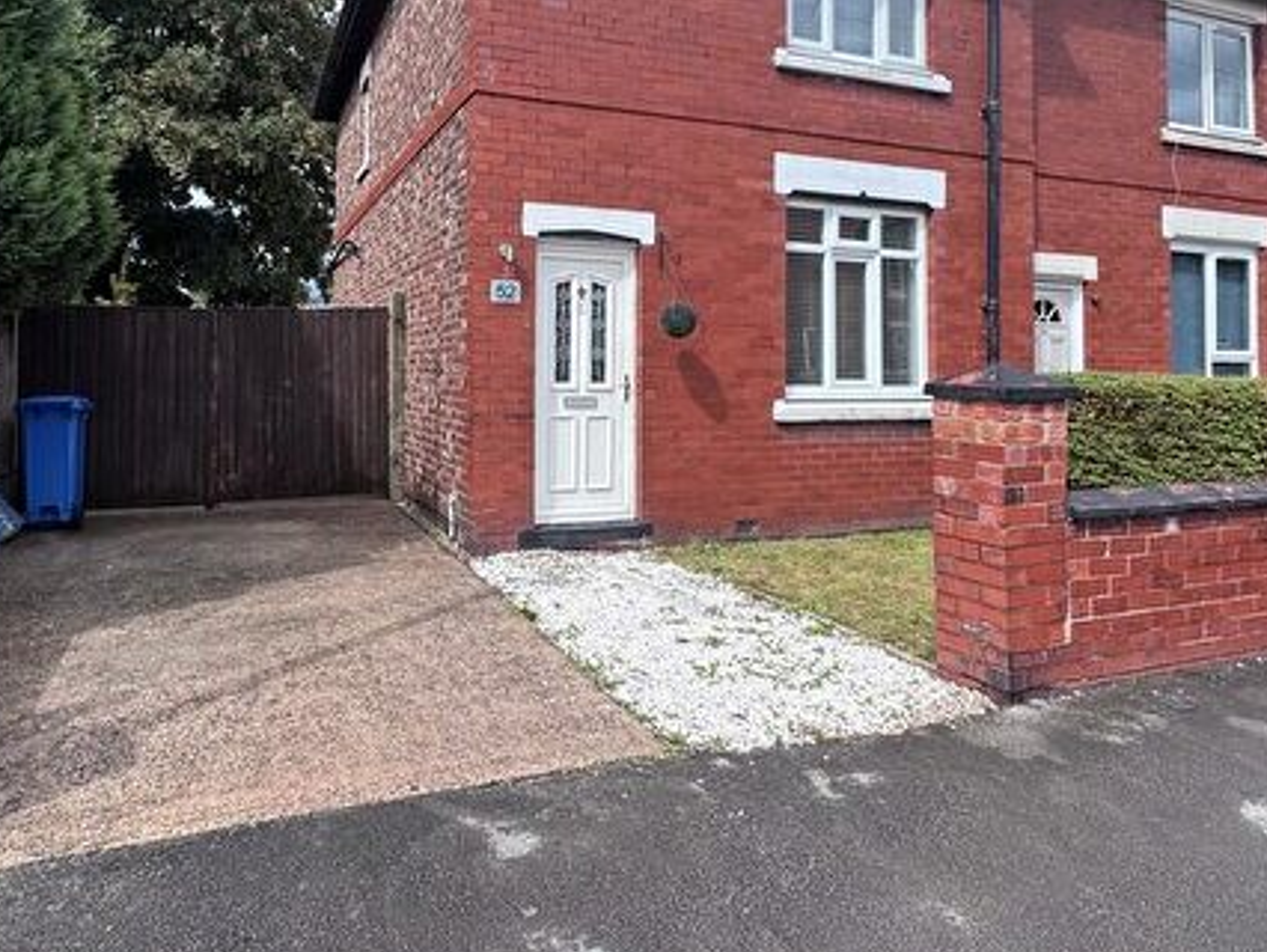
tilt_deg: +1.0
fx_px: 842
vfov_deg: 58.1
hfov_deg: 73.3
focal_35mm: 23
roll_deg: -0.6
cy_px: 347
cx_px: 520
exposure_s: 1/1370
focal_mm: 2.22
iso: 50
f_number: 2.2
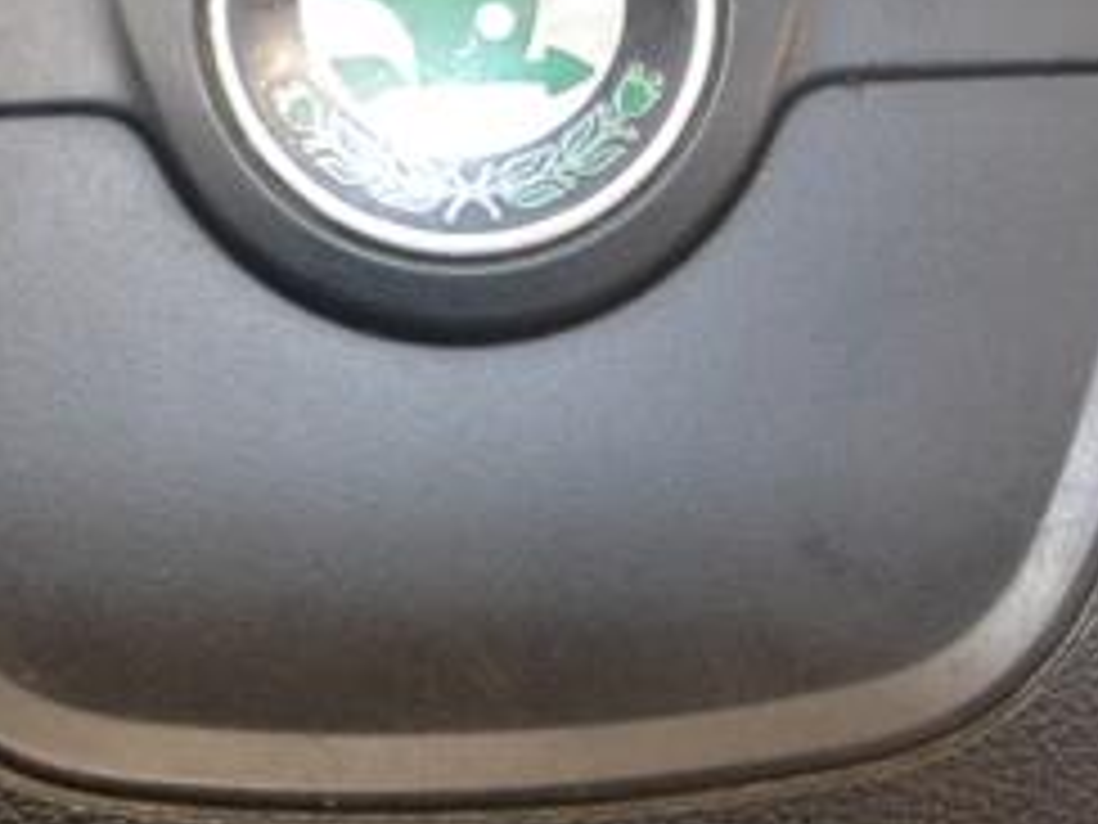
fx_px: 4282
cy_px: 297
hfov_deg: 14.6
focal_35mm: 135
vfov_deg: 11.0
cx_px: 468
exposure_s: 1/125
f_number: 5
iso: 800
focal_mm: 38
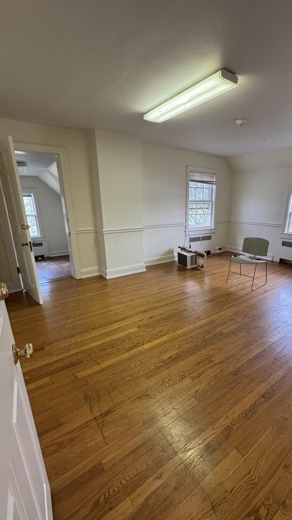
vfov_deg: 99.3
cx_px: 172
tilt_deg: -16.5
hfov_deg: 66.6
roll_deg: +1.3
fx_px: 220
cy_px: 269
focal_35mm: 16
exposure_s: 1/99
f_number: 2.2
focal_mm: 2.22
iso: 250
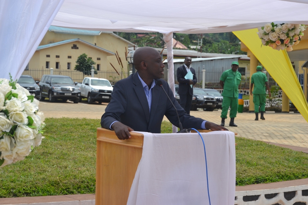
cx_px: 154
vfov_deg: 16.5
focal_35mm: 82
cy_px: 102
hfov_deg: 24.6
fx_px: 706
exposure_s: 1/250
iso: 100
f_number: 8
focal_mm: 55
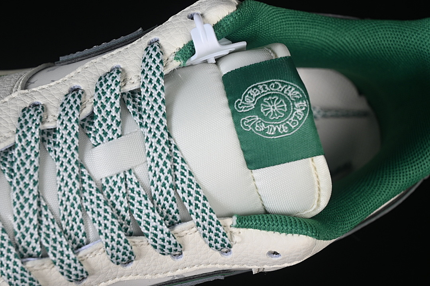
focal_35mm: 75
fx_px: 896
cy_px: 143
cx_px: 215
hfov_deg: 27.0
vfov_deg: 18.2
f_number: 7.1
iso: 160
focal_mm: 50
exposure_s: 1/80
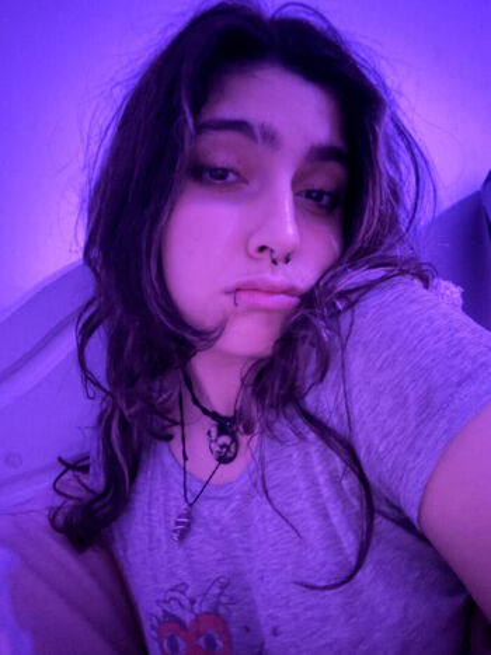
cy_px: 328
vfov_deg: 73.9
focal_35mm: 23
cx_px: 246
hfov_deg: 58.9
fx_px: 435
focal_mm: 2.69
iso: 2500
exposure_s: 1/2
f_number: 1.9
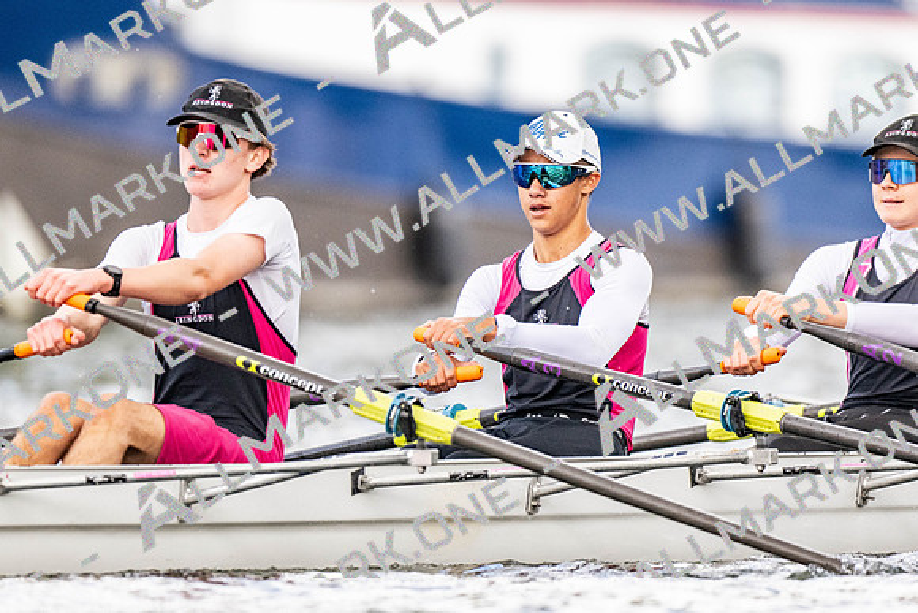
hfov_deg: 2.3
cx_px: 459
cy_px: 306
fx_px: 22966
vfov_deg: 1.5
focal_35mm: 900
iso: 1100
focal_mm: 600
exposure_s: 1/2500
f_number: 4
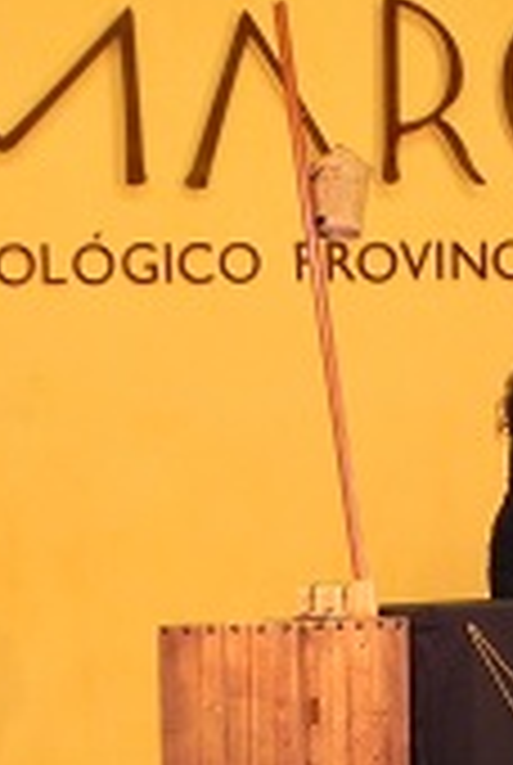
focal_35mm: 238
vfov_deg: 8.6
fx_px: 5066
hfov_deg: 5.7
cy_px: 576
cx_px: 788
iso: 410
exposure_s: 1/30
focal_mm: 16.9
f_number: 4
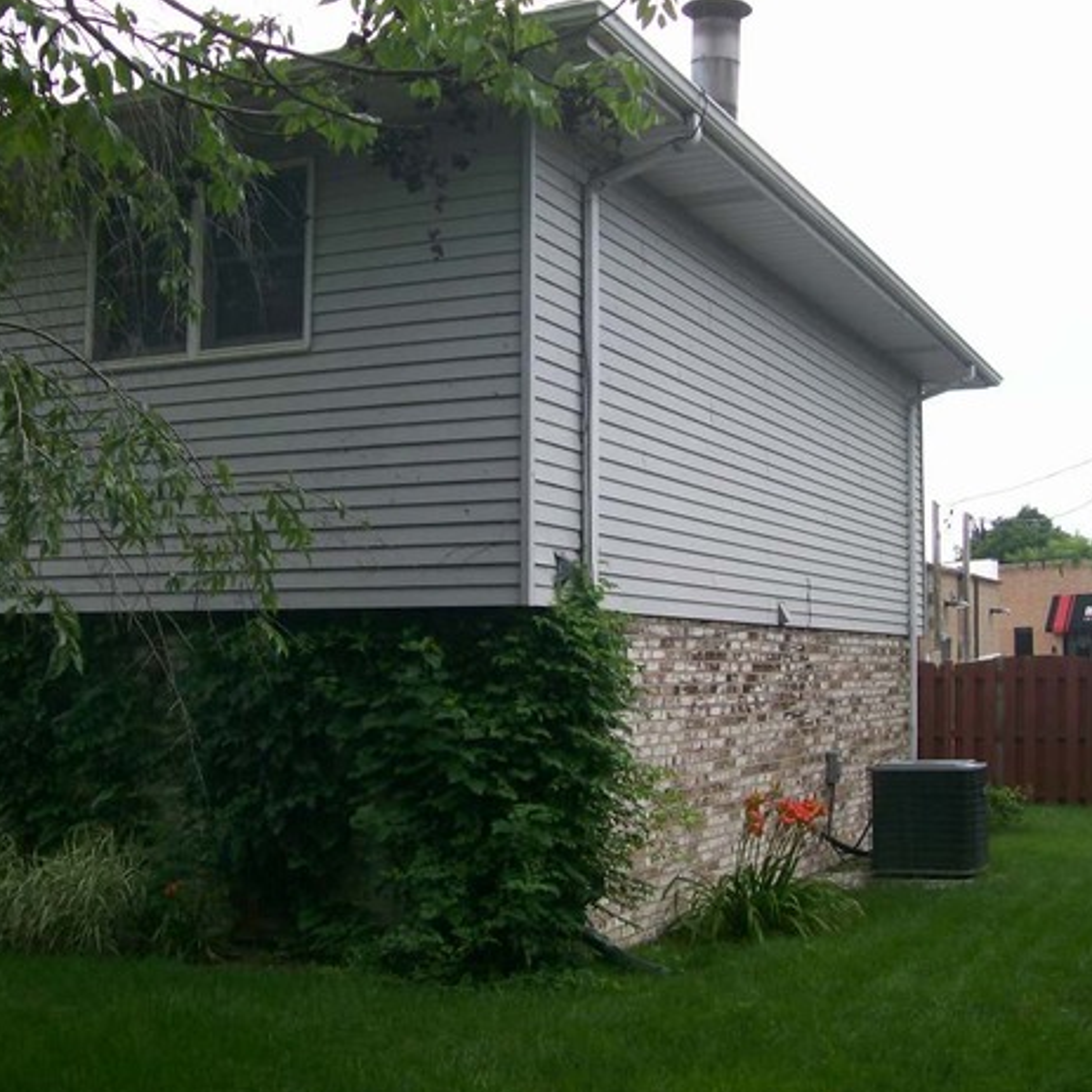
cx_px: 590
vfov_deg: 38.3
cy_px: 559
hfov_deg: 38.3
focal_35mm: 44
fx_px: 1570
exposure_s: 1/687
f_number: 2.7
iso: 80
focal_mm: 6
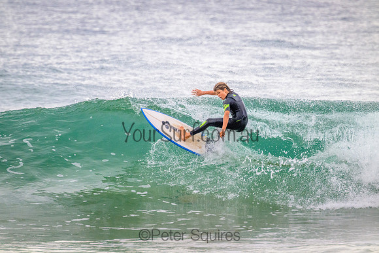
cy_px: 126
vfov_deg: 1.7
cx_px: 190
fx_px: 8424
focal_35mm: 800
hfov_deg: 2.6
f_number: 11
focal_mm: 800
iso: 3600
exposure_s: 1/2000
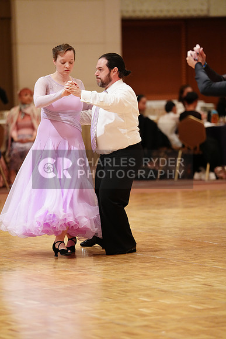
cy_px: 170
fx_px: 1882
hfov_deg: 6.9
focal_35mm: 200
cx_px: 113
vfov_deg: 10.3
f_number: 2.8
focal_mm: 200
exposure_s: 1/320
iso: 4000
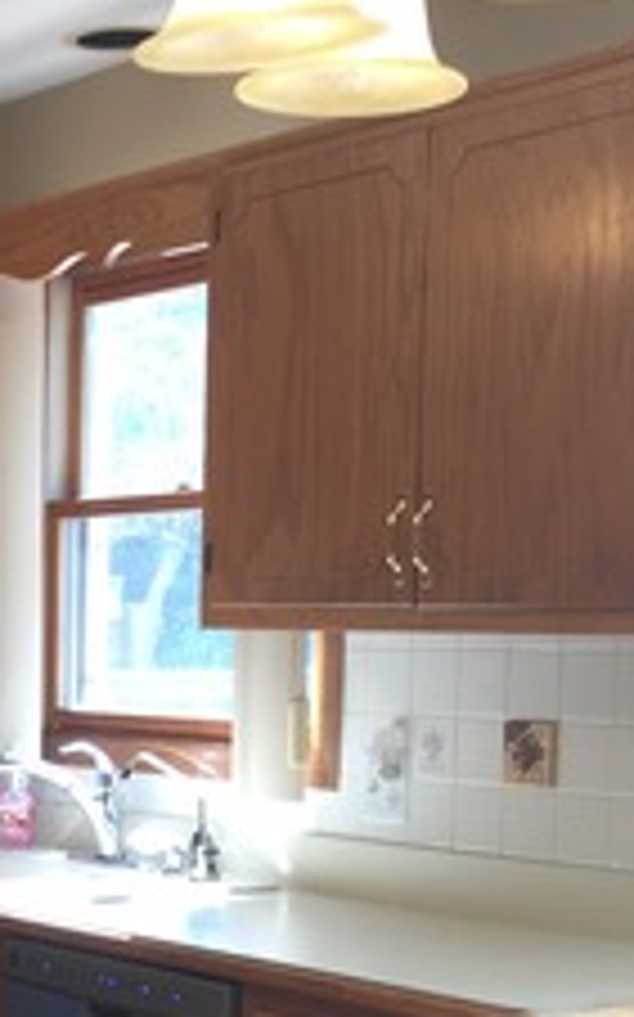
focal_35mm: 87
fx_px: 2408
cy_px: 896
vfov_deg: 23.3
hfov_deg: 14.0
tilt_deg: -6.6
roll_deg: +0.8
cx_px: -324
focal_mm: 4.15
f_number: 2.2
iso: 32
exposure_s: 1/40
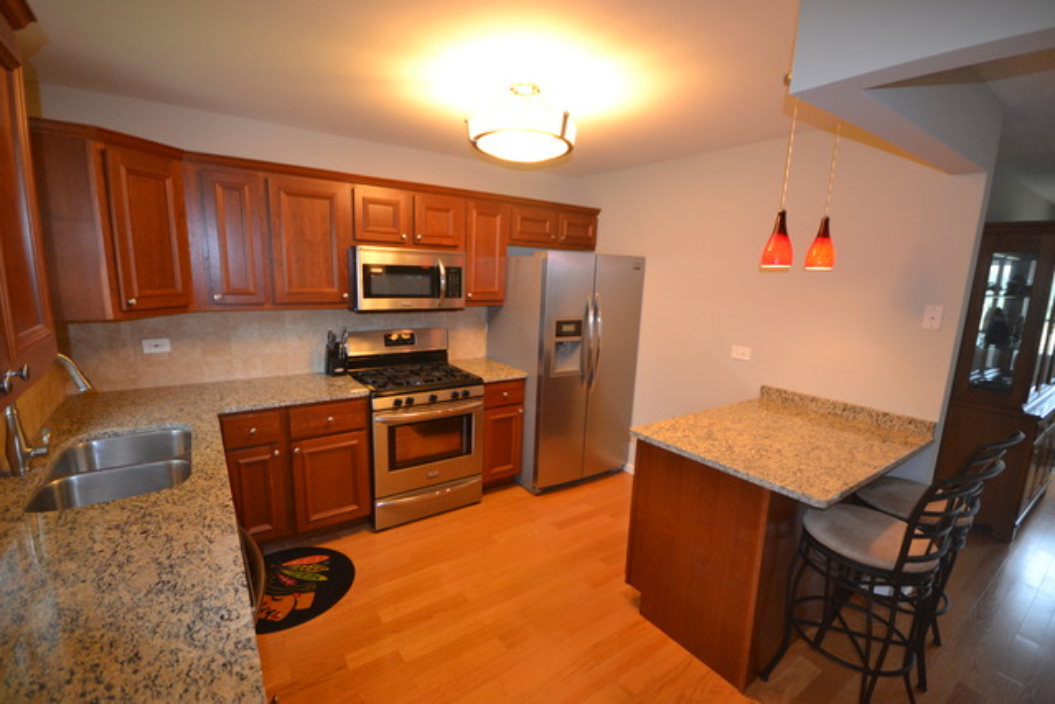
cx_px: 528
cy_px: 352
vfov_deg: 77.4
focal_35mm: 15
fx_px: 440
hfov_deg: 100.4
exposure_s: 1/60
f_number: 4
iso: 900
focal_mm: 10
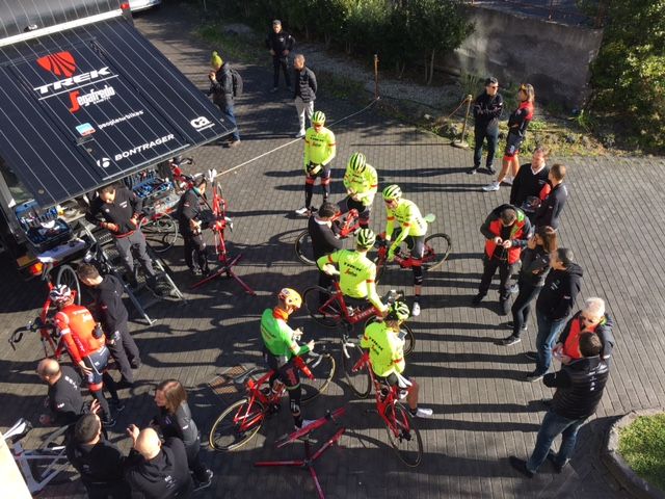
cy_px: 250
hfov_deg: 61.7
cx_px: 332
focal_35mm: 29
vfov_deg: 48.2
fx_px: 557
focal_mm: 4.15
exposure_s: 1/484
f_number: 2.2
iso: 25
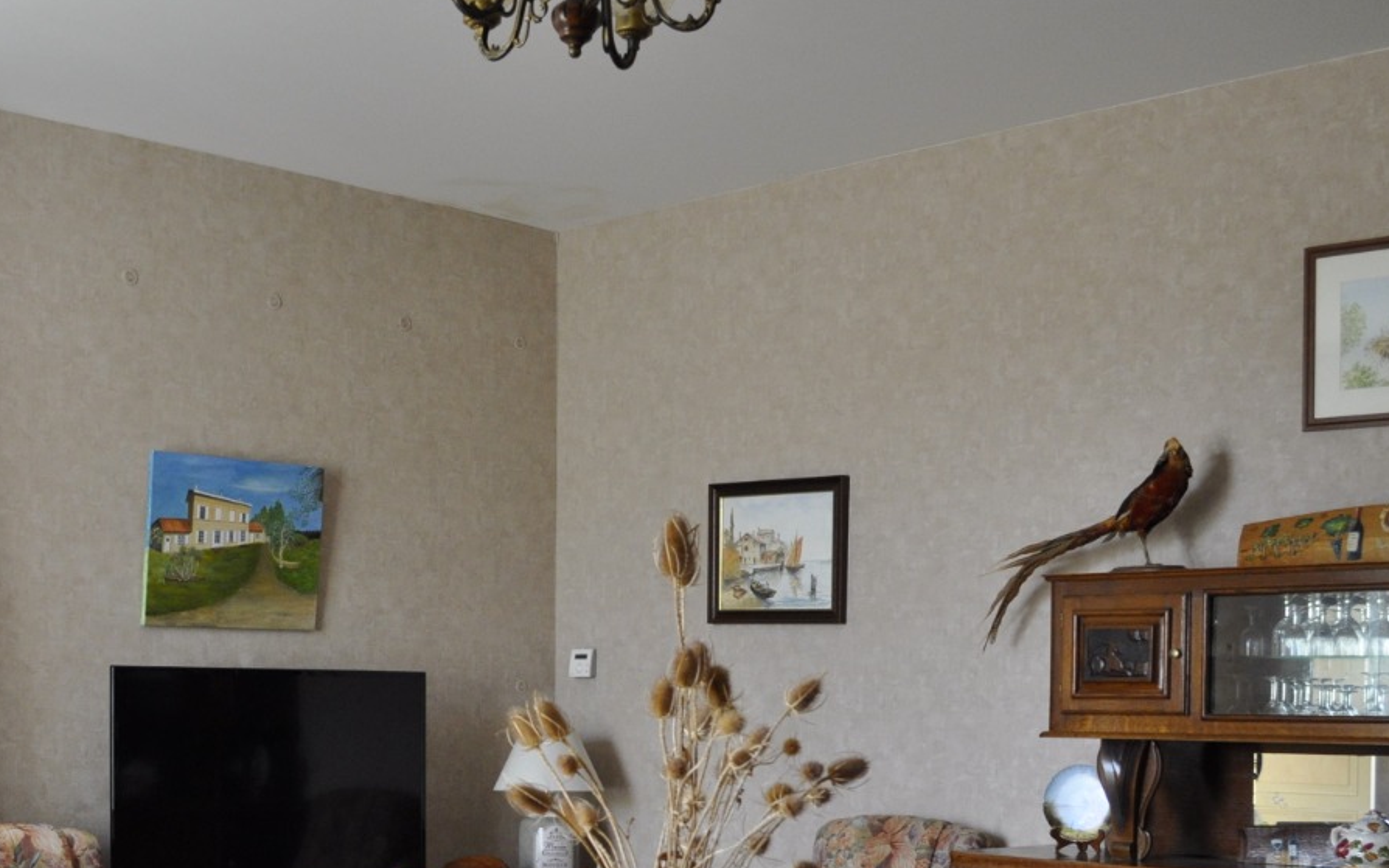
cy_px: 803
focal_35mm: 50
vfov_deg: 25.0
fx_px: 1893
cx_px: 534
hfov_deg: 40.1
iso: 720
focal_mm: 18
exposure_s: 1/60
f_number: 4
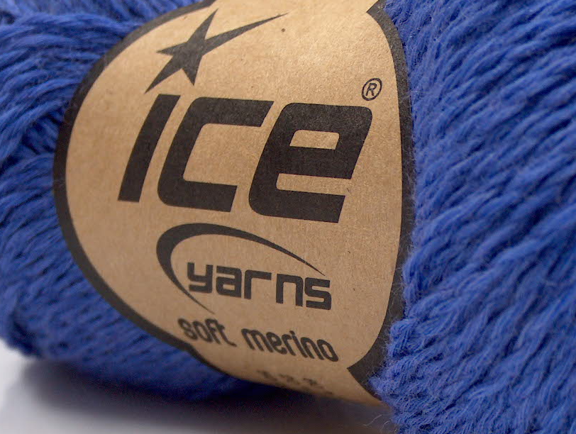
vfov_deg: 11.1
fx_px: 2234
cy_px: 191
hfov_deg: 14.7
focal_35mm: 134
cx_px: 406
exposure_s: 1/3.5
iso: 100
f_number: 2.9
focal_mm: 17.25
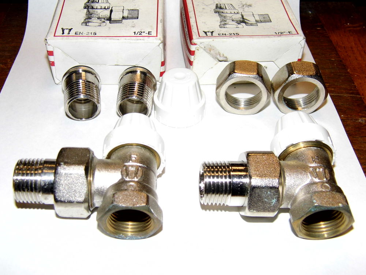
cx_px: 183
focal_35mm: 43
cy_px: 138
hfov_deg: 43.9
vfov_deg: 33.6
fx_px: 455
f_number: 3.5
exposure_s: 1/60
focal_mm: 7.7
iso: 100
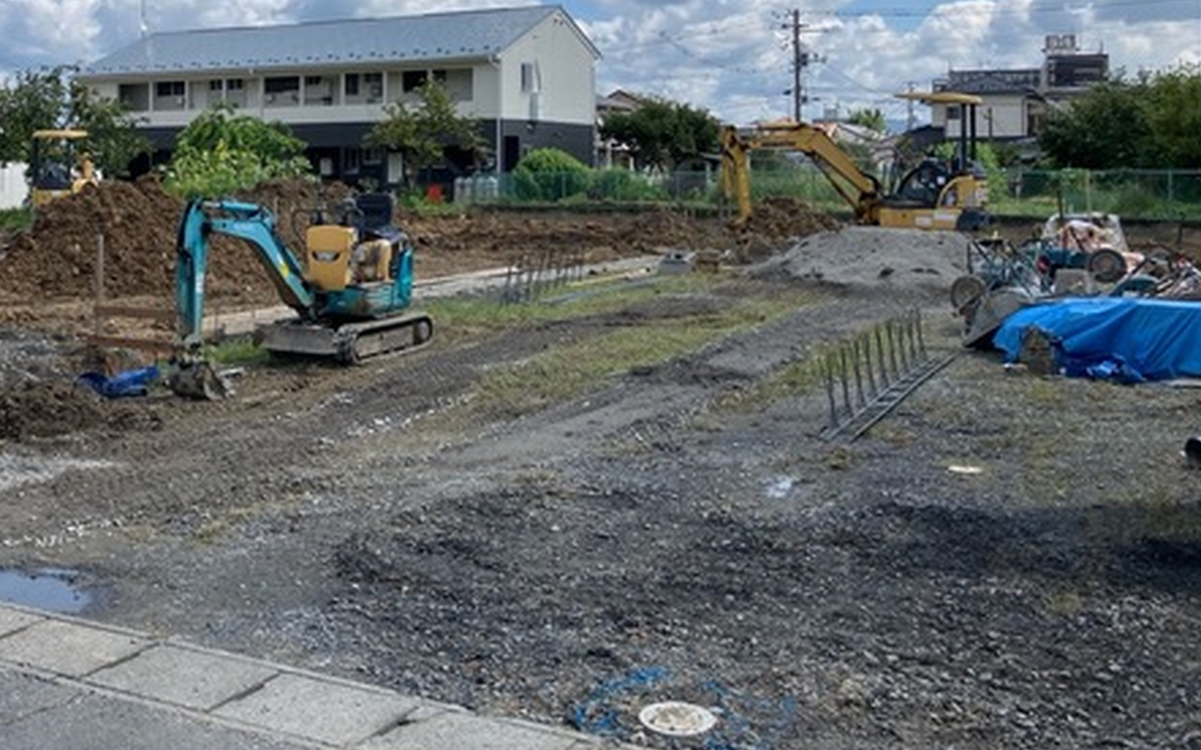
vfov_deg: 29.2
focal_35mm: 43
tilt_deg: +1.6
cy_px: 160
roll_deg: -0.6
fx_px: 1407
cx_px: 359
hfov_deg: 45.2
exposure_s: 1/2558
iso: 32
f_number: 1.8
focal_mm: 3.99
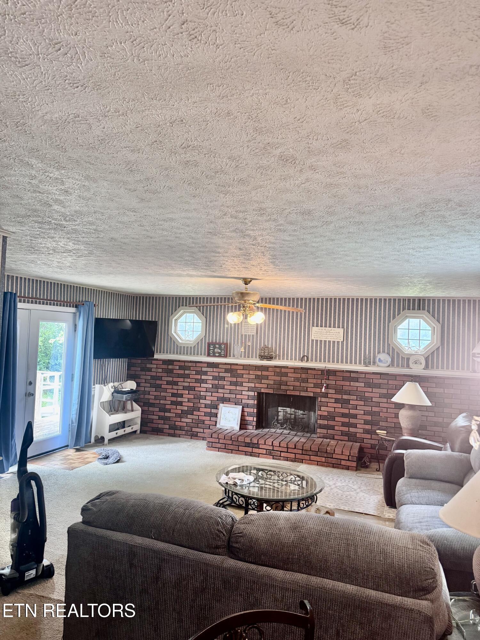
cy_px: 320
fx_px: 444
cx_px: 240
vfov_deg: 71.6
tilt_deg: +2.0
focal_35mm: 24
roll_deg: -2.4
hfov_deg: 56.8
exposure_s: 1/60
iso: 320
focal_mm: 6.76
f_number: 1.78
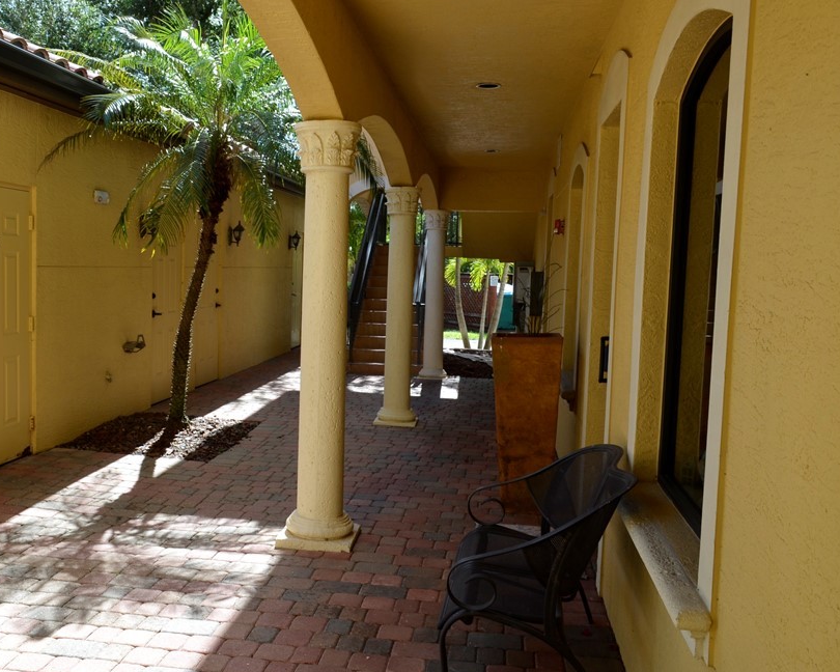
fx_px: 845
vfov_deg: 43.4
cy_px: 341
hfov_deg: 52.3
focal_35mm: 34
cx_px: 319
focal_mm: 18
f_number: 7.1
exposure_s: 1/200
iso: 200
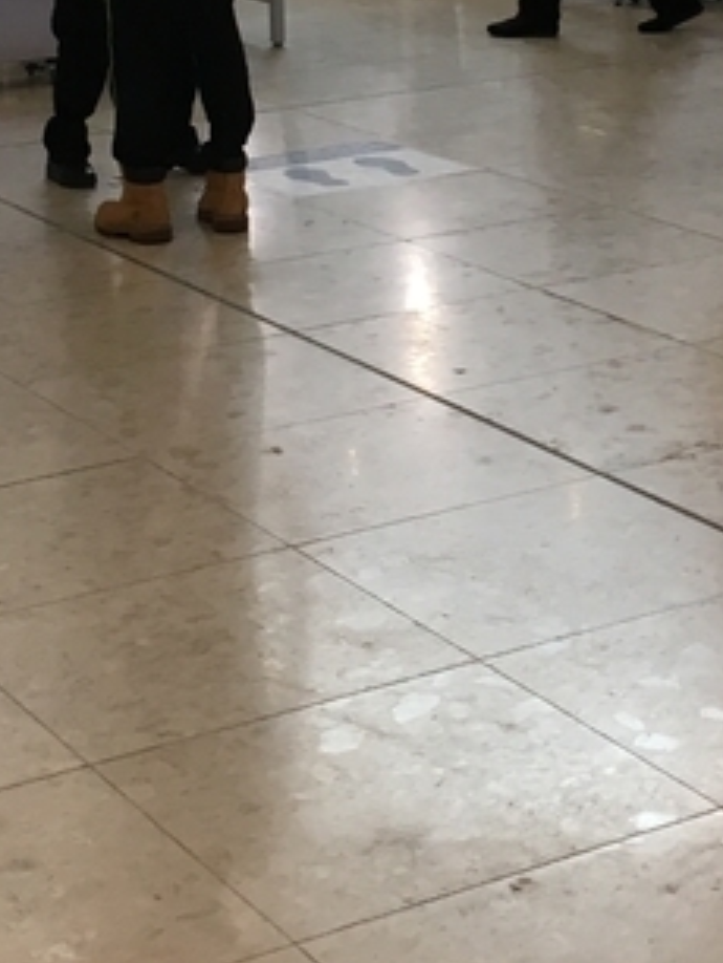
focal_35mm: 97
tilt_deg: -1.2
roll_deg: +1.3
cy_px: -299
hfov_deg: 15.2
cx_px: 550
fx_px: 2698
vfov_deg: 18.7
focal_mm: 4.15
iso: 40
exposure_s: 1/33
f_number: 2.2
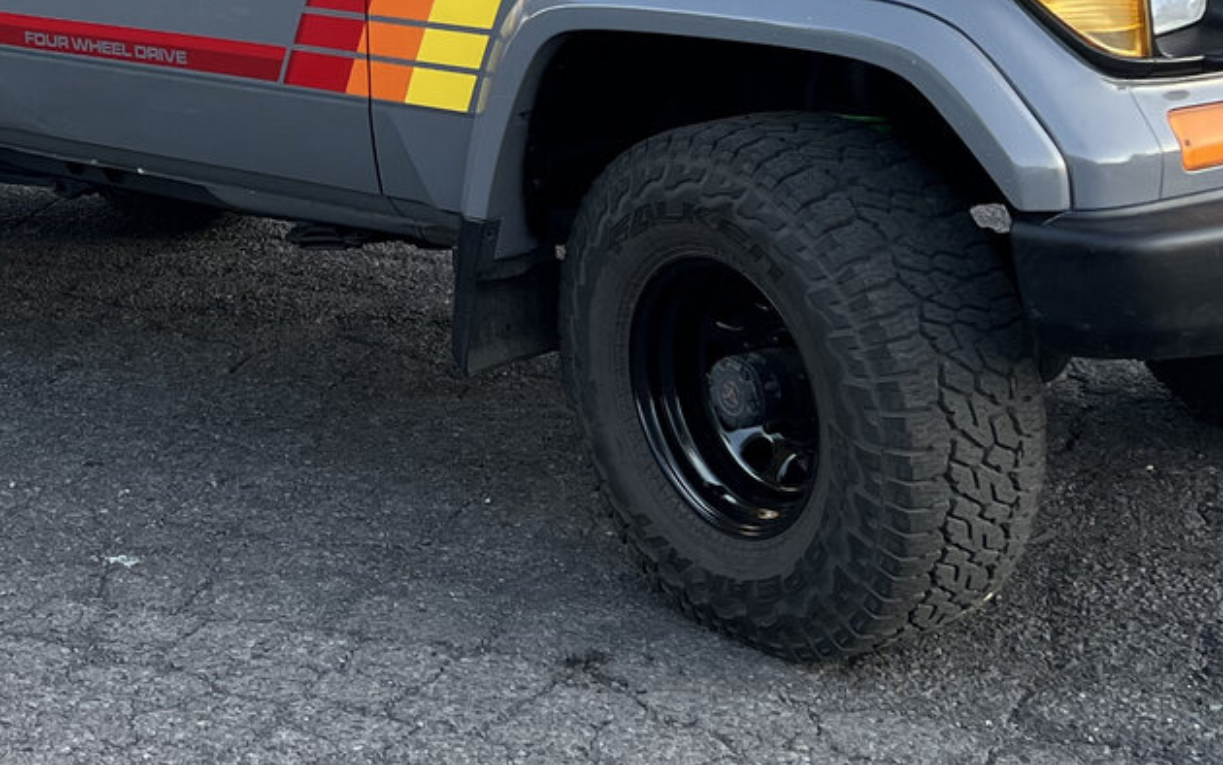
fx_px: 2800
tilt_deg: -3.9
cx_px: -83
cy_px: -80
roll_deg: +0.7
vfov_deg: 15.2
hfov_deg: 23.3
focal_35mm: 84
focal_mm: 5.7
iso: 40
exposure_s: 1/274
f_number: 1.5
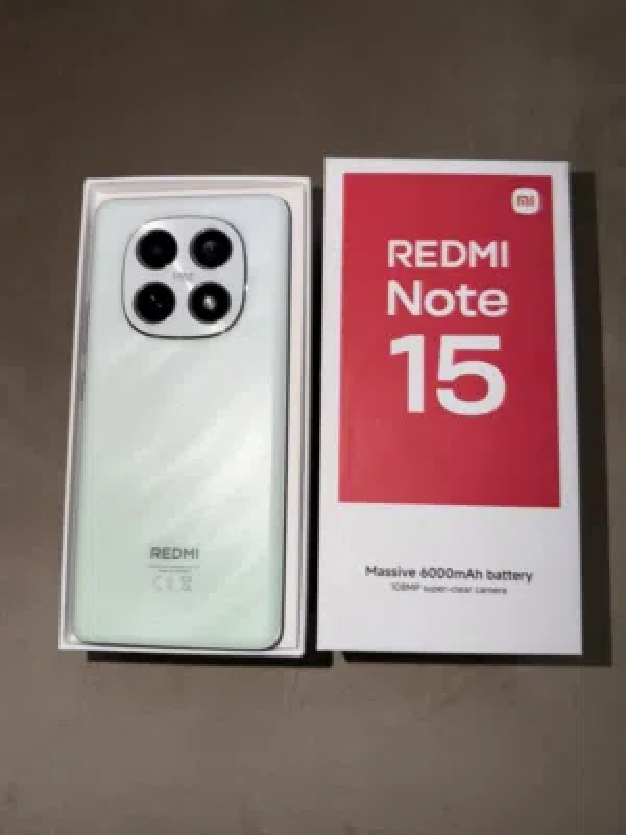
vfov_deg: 71.6
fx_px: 579
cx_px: 313
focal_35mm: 24
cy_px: 418
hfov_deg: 56.8
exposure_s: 1/4
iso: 50
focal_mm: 6.76
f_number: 1.78
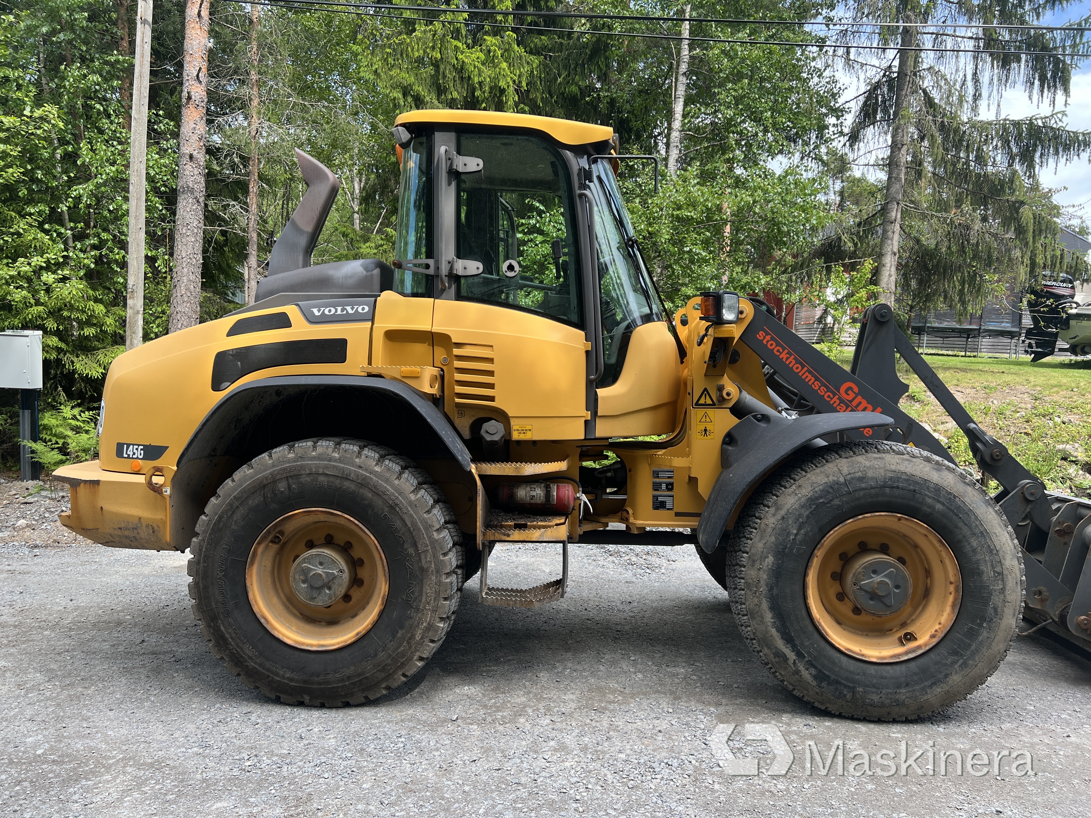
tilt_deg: -4.7
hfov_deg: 67.3
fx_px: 819
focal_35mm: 26
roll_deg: -2.8
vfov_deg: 53.1
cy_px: 409
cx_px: 546
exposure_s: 1/646
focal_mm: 5.7
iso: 50
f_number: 1.5
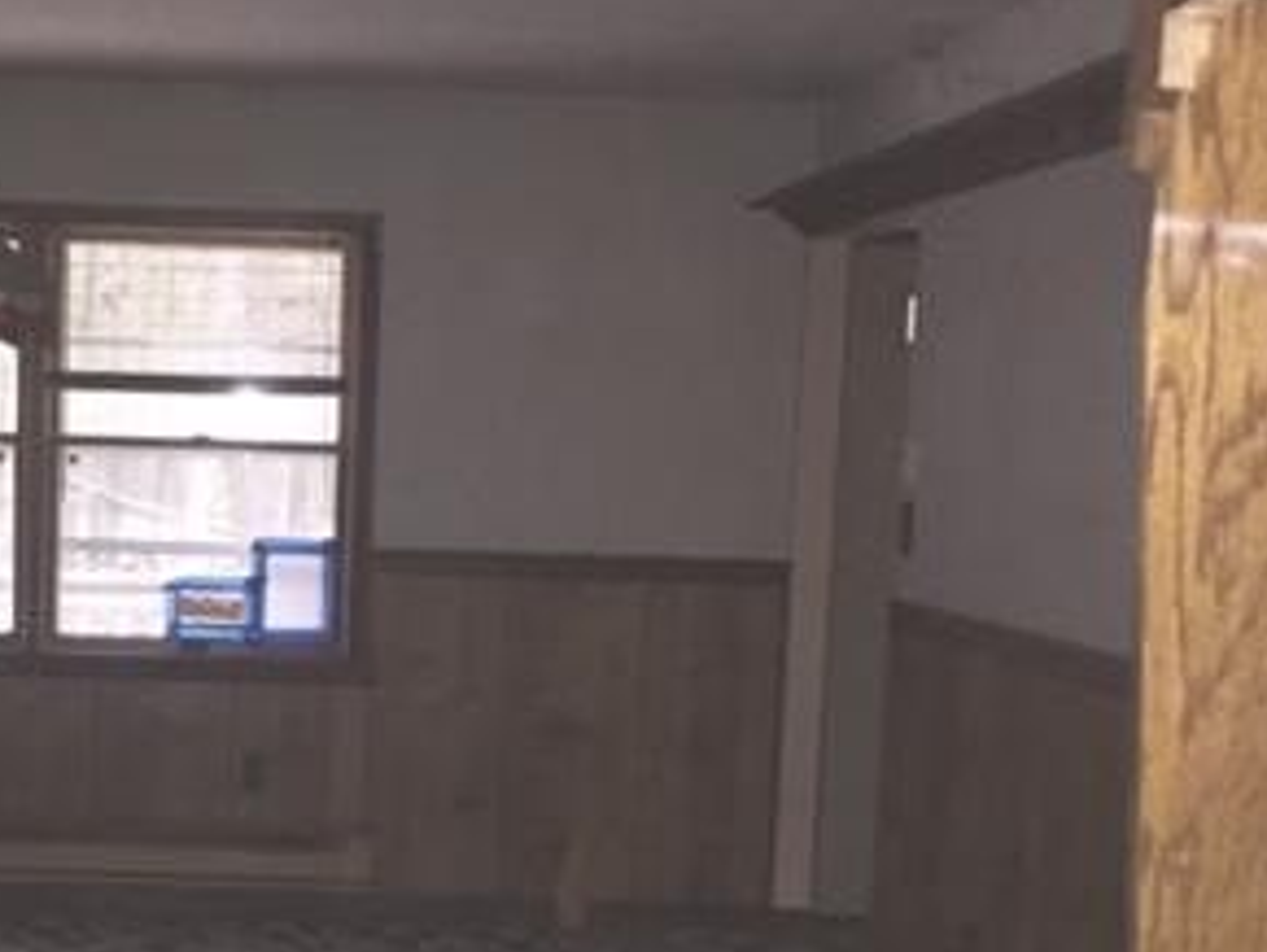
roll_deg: -2.7
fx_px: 2344
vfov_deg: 22.7
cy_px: 747
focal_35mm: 64
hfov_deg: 29.8
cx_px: 315
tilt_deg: -8.0
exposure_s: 1/16
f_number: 2.2
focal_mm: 4.15
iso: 200
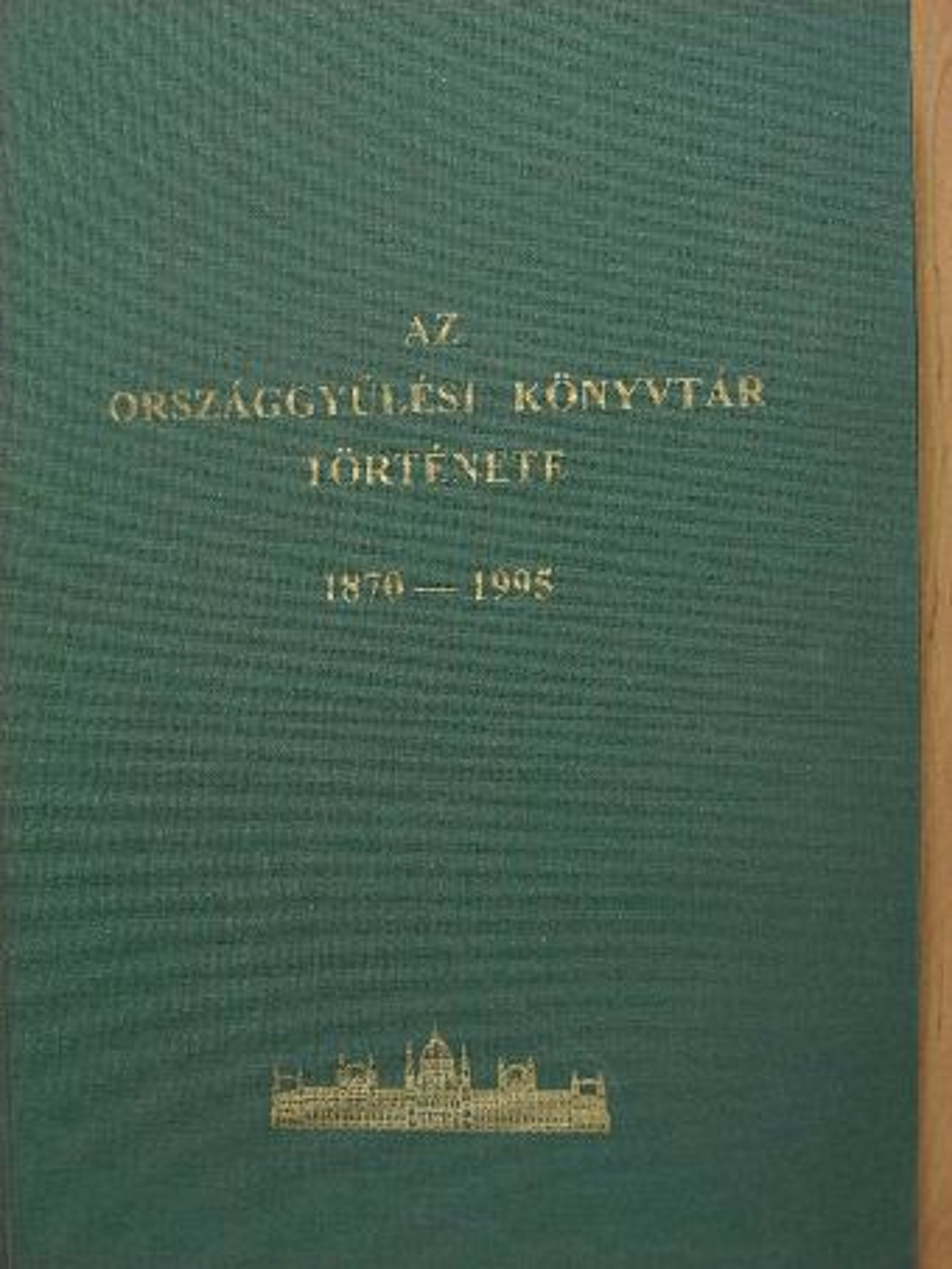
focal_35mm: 48
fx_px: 1759
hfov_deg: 30.3
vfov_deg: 39.6
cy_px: 634
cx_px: 476
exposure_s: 1/30
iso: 104
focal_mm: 8
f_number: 3.5
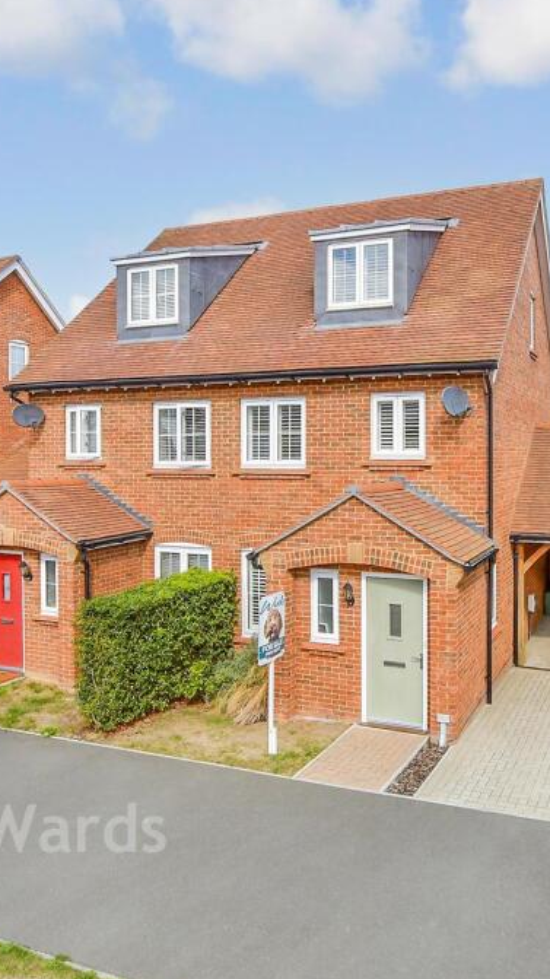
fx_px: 623
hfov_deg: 46.3
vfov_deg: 76.3
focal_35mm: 24
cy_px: 488
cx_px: 398
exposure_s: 1/800
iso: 400
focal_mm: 10
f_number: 8
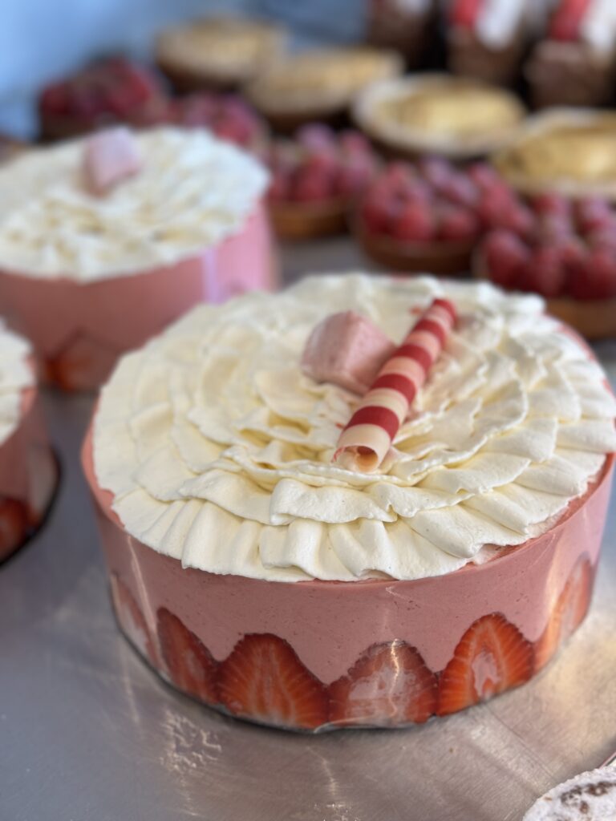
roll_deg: +5.1
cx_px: 308
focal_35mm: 48
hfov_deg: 30.3
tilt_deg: -36.1
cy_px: 410
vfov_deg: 39.7
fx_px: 1139
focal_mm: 6.76
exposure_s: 1/100
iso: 80
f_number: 1.78
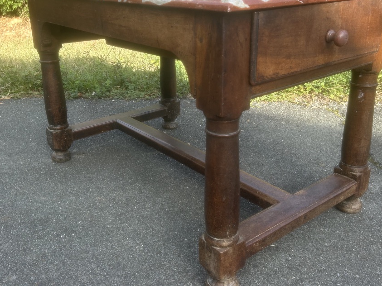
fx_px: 408
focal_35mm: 37
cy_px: 113
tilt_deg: -18.5
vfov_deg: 38.5
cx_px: 182
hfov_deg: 50.1
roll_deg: -0.5
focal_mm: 5.7
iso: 50
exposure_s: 1/646
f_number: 1.5
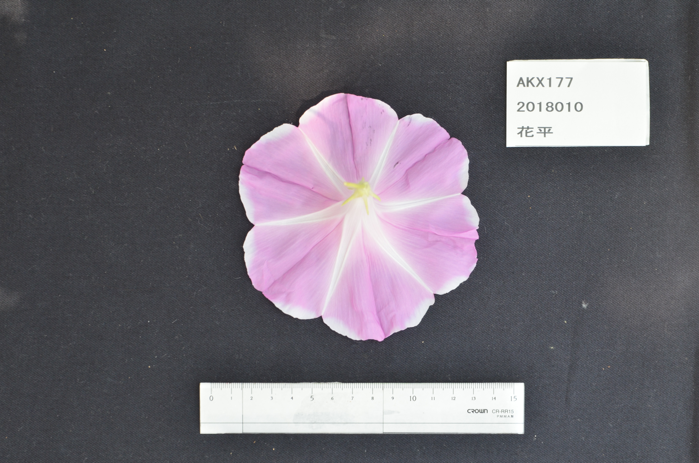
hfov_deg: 17.5
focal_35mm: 117
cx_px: 350
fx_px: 2267
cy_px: 232
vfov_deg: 11.7
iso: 500
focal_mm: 78
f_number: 5.6
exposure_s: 1/125
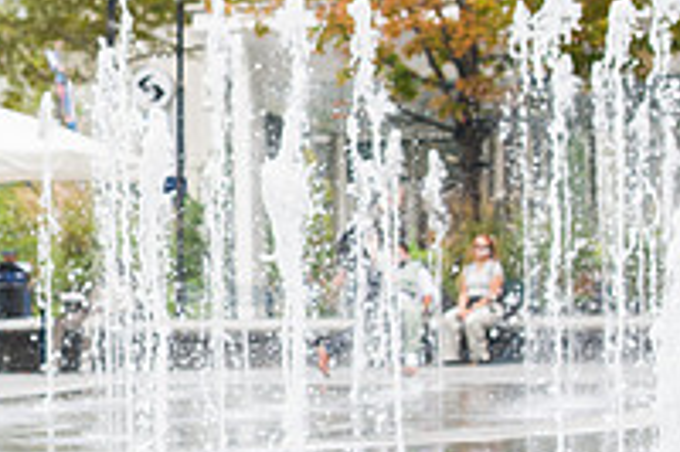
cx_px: -1
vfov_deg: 6.2
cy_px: 249
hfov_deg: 9.3
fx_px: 4152
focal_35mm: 220
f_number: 5
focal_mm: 70
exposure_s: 1/320
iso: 800
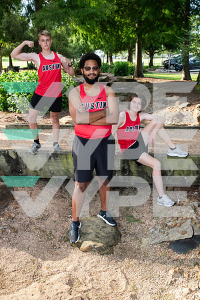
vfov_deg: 50.7
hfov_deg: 35.1
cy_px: 150
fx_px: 317
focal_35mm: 38
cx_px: 100
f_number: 7.1
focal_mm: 38
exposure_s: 1/200
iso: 400
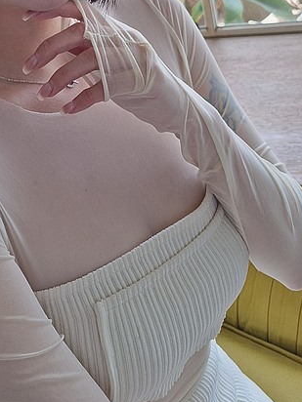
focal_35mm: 58
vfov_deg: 30.1
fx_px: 675
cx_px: 51
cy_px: -32
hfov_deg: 24.7
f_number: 1.8
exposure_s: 1/100
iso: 50
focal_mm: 5.54
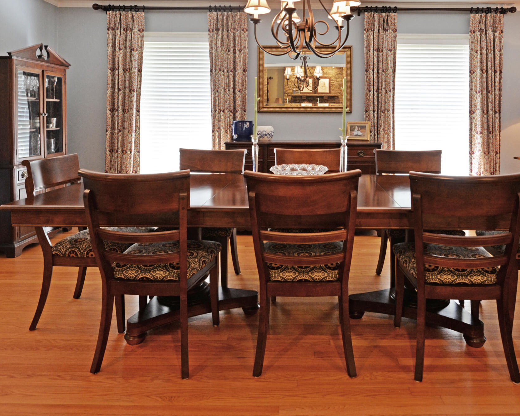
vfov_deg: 51.4
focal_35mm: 27
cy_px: 116
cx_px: 310
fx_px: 416
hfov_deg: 63.5
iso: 640
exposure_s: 1/60
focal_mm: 16
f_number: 4
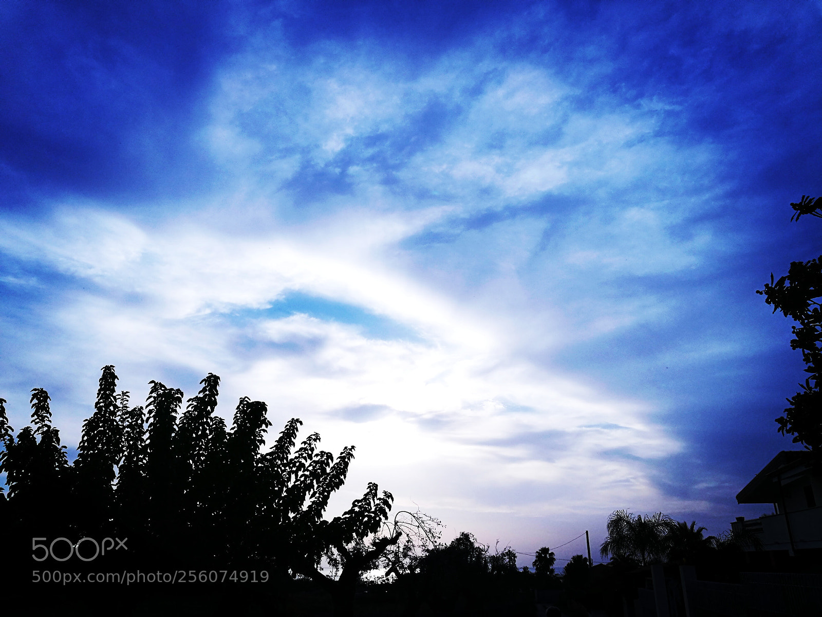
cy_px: 308
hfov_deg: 65.3
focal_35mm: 27
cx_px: 411
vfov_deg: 51.4
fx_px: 641
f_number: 2.2
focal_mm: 4.5
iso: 100
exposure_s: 1/3200
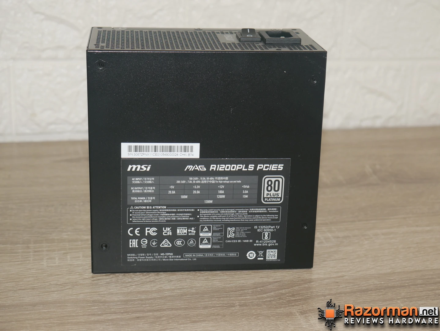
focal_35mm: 66
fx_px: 839
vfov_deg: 22.3
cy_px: 166
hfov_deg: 29.4
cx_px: 220
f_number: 5.4
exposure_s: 1/60
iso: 800
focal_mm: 33
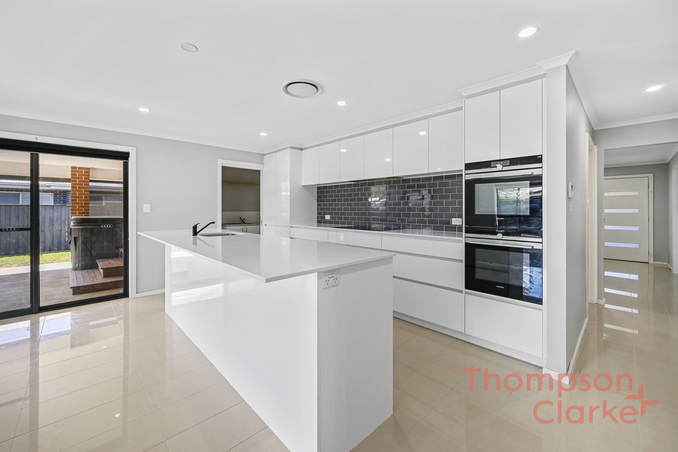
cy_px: 226
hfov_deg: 104.2
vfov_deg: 81.3
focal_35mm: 14
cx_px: 339
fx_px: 264
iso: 100
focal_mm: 14
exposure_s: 1/13
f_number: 4
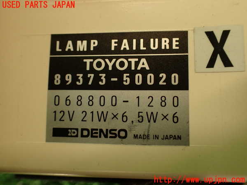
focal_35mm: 32
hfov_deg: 56.8
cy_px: 92
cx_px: 124
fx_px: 228
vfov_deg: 44.2
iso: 200
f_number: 2.4
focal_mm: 5.79
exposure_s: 1/50
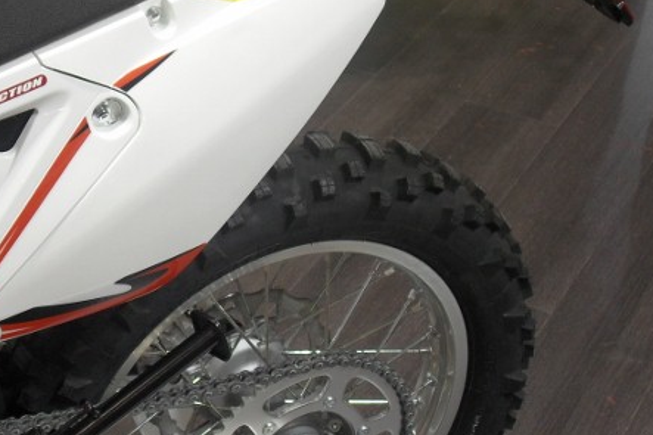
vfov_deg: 14.5
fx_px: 1704
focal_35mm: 94
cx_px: 144
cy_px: 226
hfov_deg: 21.5
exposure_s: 1/30
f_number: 3.3
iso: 120
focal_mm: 8.8
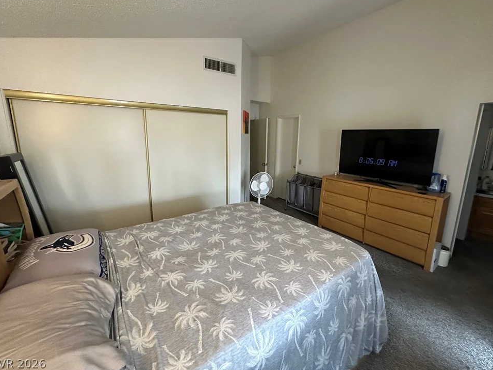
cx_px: 253
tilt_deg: -8.7
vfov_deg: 81.7
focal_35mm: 15
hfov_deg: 98.1
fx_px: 214
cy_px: 174
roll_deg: -0.9
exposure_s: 1/60
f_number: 2.2
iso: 640
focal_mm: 2.22
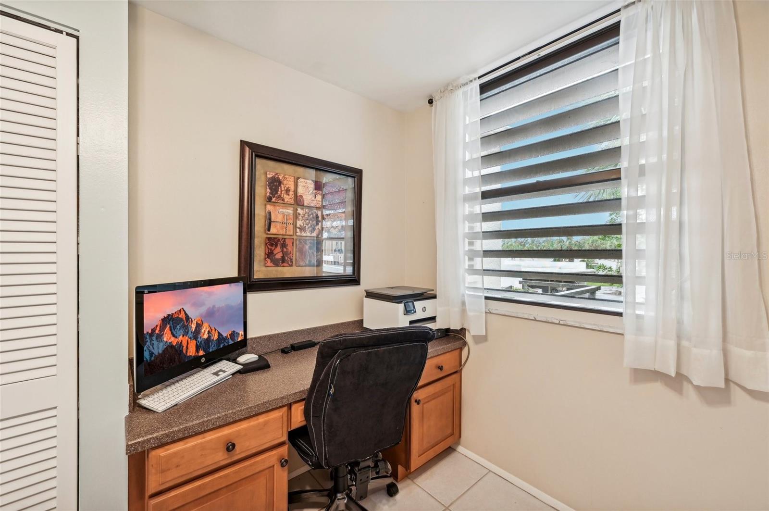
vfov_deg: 81.1
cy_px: 256
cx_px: 384
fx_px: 299
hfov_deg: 104.3
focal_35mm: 14
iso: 400
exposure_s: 1/8
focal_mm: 14
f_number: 8
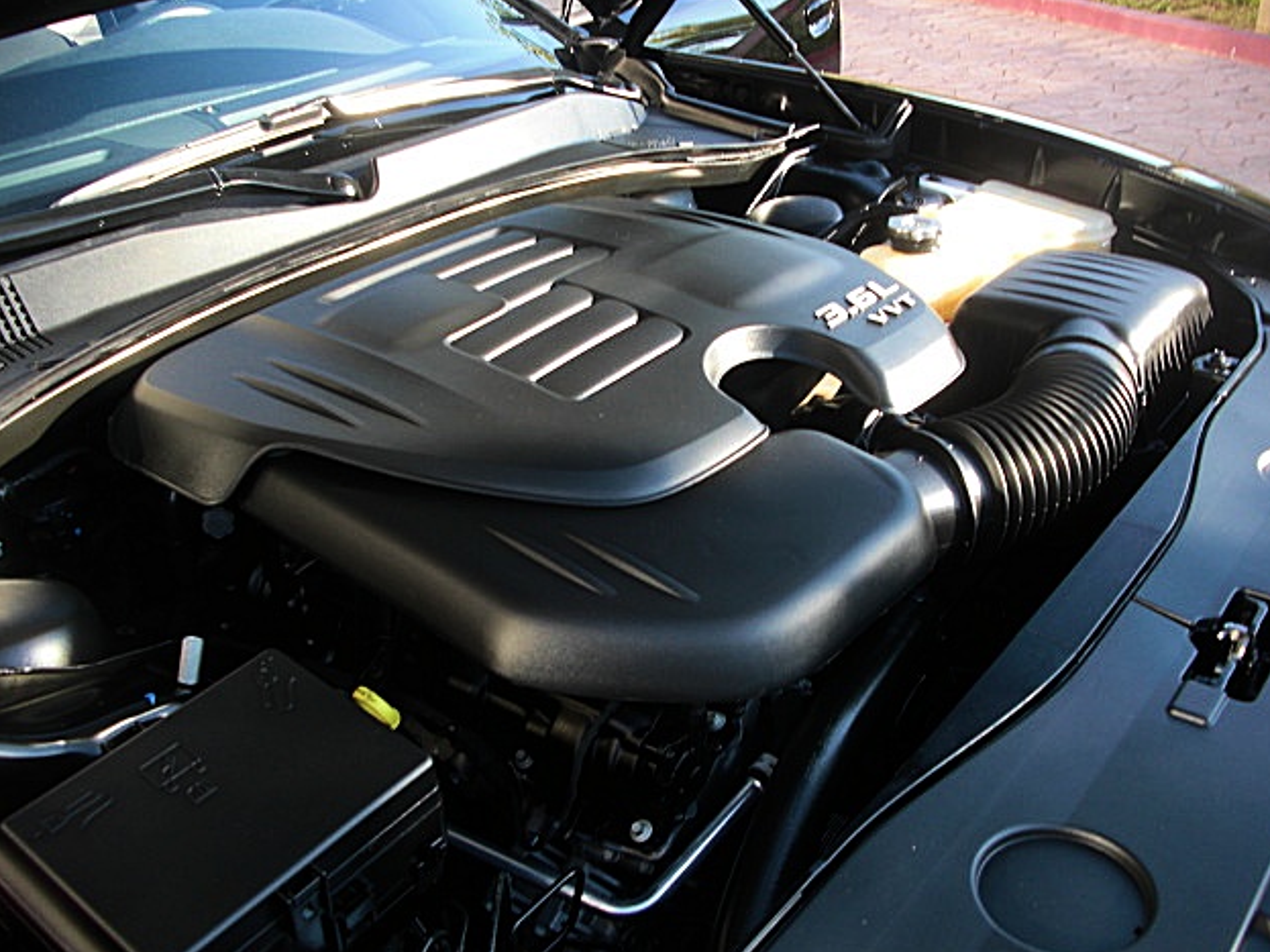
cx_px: 648
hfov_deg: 50.1
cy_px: 471
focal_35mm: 37
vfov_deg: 38.7
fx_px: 1357
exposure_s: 1/80
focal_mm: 6.3
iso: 50
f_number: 2.8
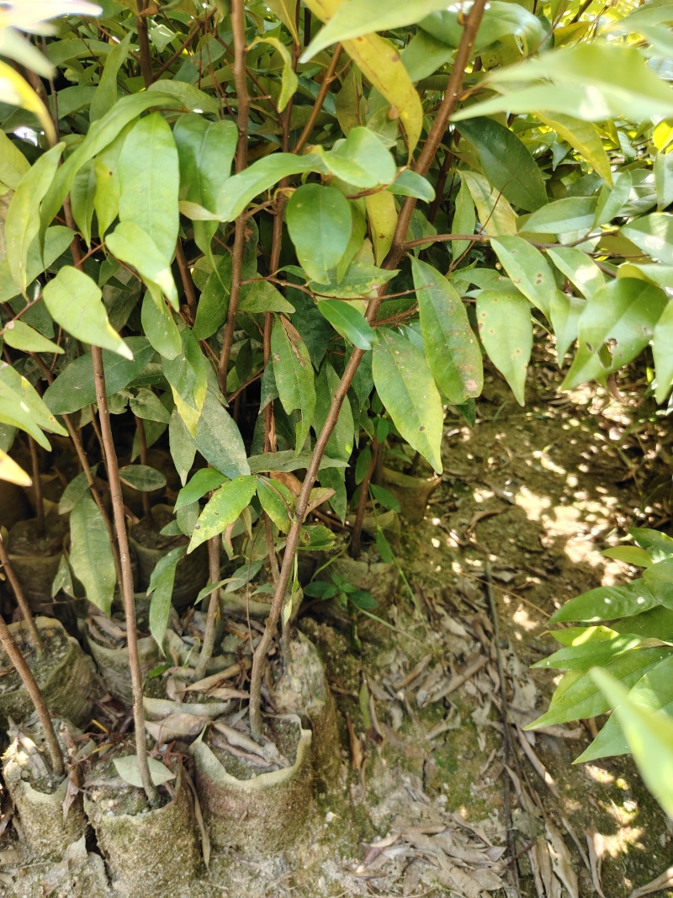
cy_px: 449
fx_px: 622
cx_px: 336
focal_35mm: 24
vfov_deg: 71.6
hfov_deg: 56.8
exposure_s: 1/100
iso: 309
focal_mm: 5.25
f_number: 1.75
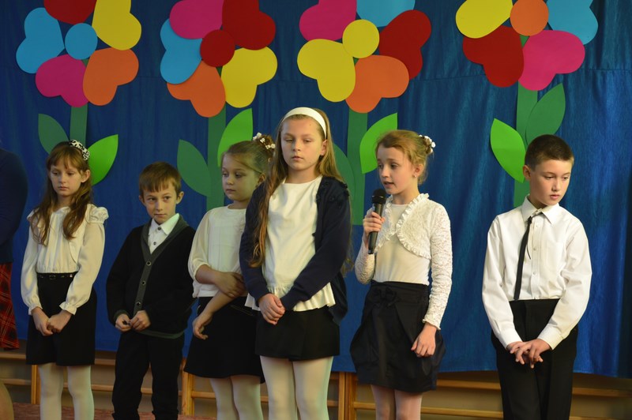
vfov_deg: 13.8
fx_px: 1737
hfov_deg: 20.6
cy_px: 210
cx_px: 316
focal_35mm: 99
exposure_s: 1/50
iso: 400
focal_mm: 66
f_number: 5.3
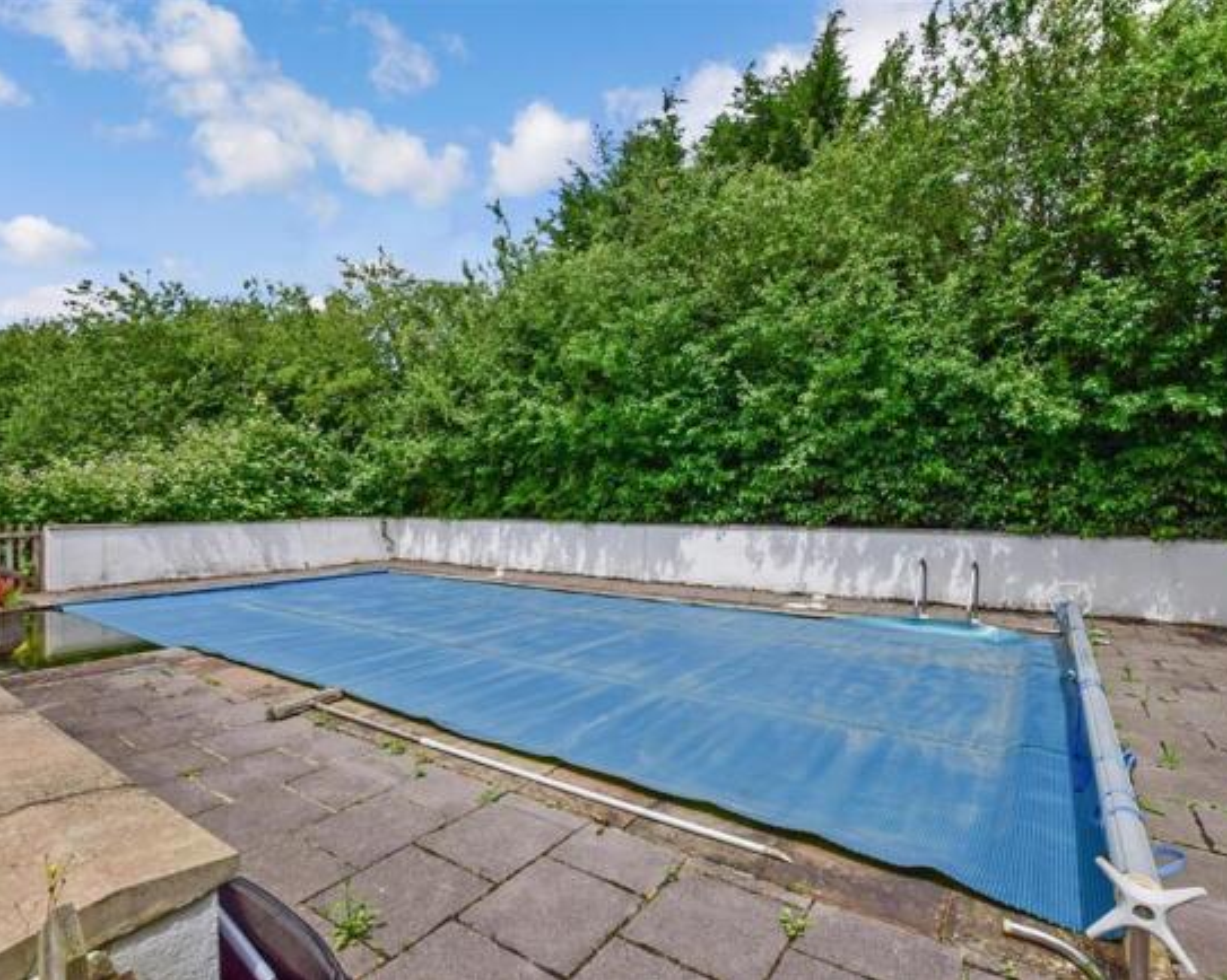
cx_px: 590
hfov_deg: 89.6
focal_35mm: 17
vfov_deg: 76.9
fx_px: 617
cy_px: 491
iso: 400
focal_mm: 10
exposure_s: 1/1250
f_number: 11
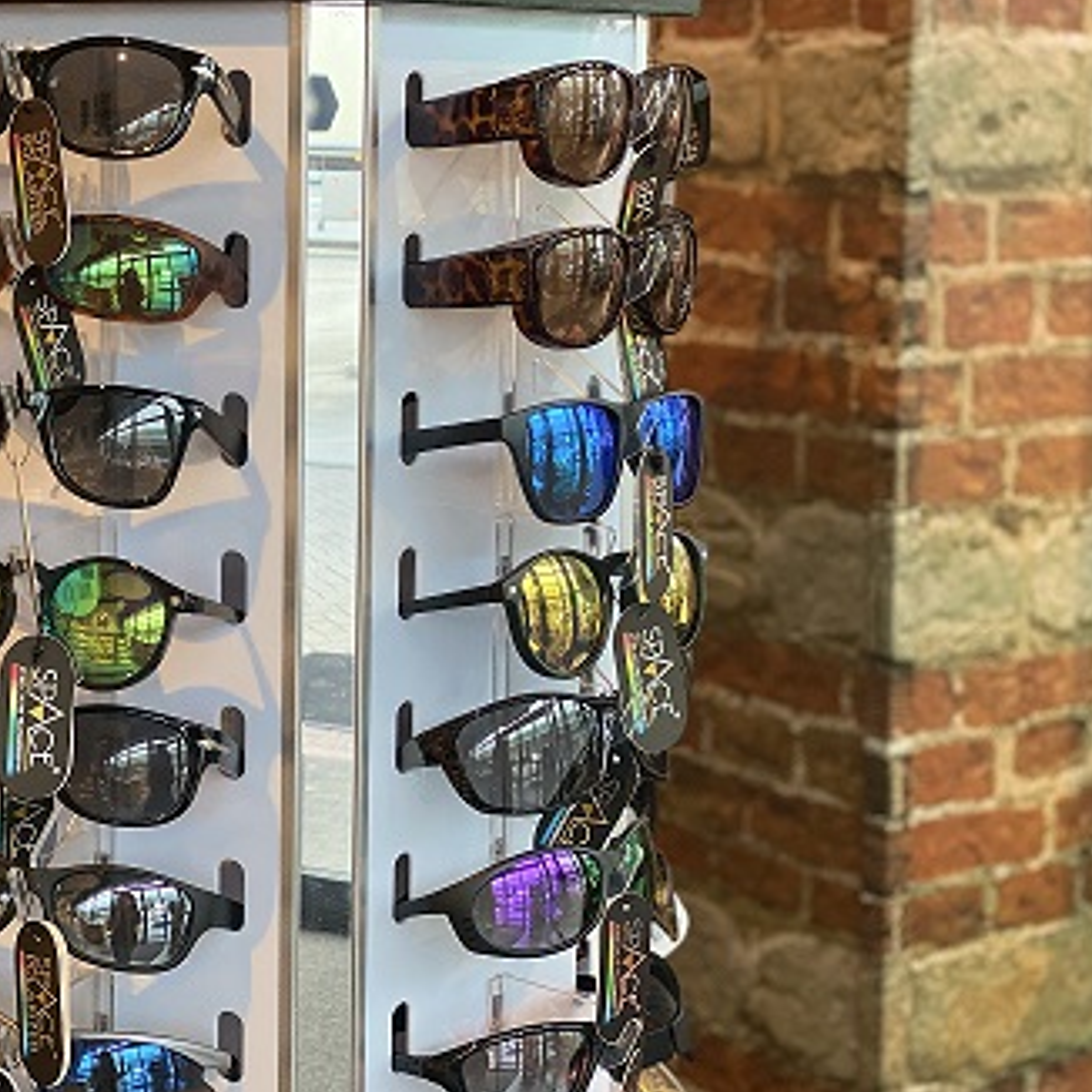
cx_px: 291
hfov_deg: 24.1
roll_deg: -0.6
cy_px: 472
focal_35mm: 71
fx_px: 2534
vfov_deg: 24.3
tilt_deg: -7.6
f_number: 2
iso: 250
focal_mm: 6
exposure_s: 1/100
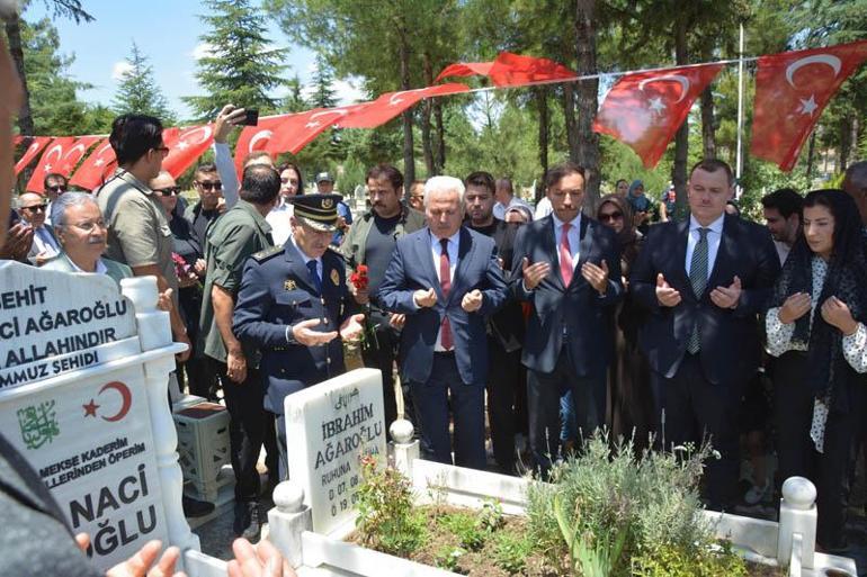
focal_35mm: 52
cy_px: 288
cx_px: 434
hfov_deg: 37.9
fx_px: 1264
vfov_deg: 25.7
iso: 140
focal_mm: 35
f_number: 8
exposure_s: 1/250
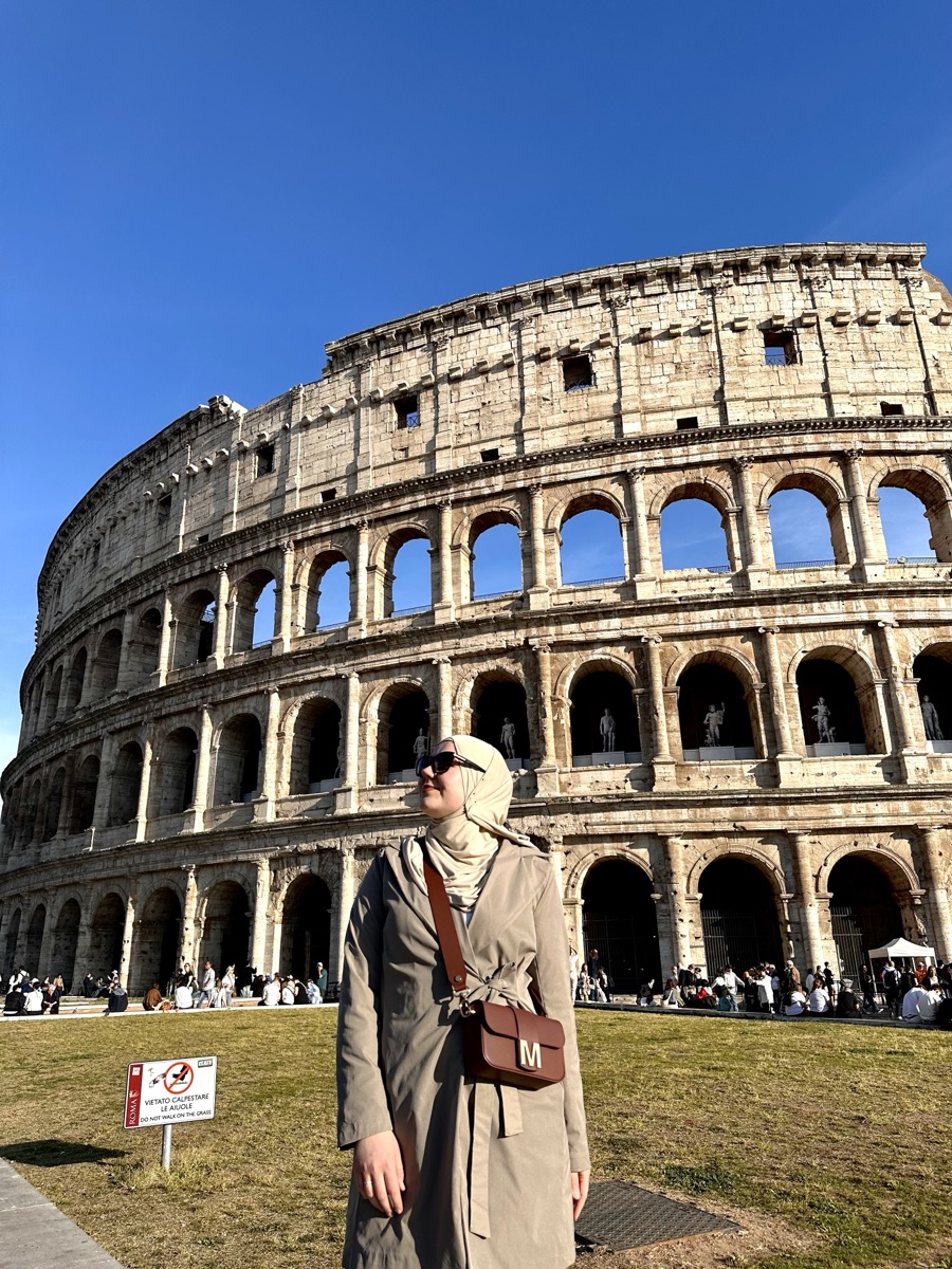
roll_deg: +1.2
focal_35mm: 24
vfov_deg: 71.6
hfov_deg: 56.8
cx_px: 476
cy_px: 634
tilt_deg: +24.1
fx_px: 880
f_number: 1.78
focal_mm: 6.86
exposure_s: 1/3597
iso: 80
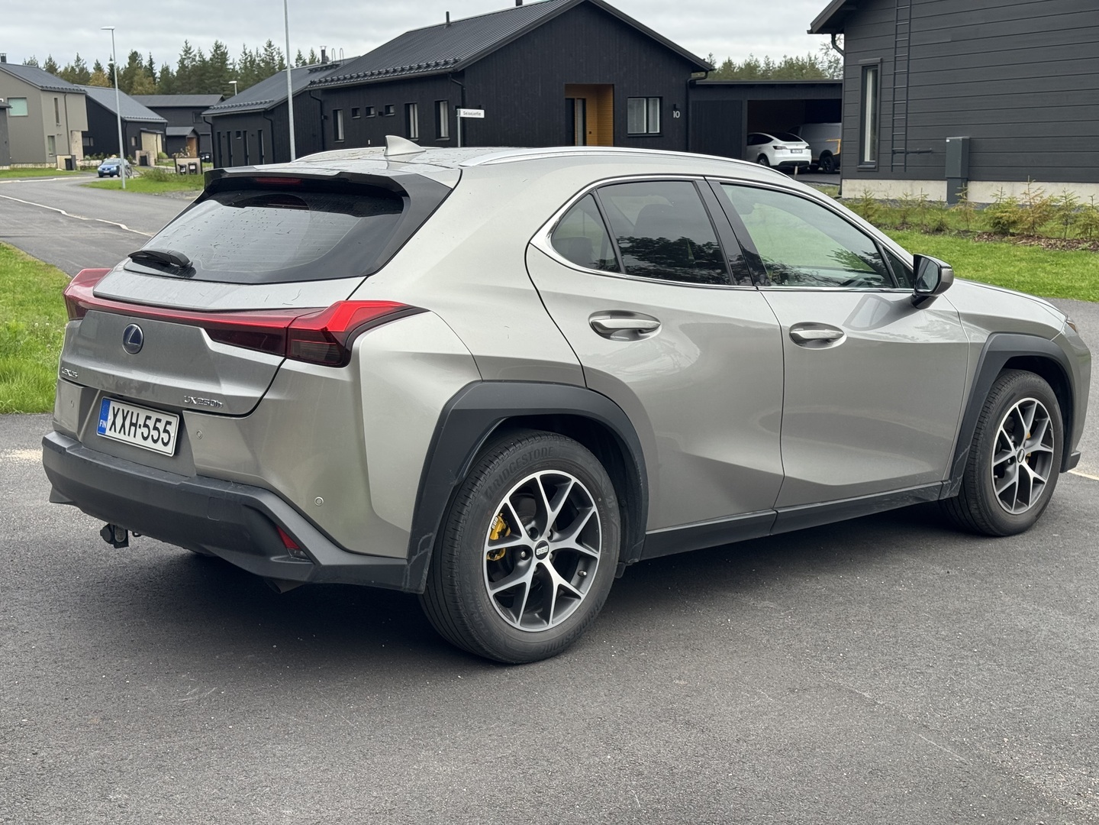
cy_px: 412
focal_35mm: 48
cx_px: 550
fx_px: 1524
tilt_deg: -10.5
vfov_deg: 30.3
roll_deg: +1.4
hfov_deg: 39.7
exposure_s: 1/900
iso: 64
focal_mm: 6.76
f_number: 1.78
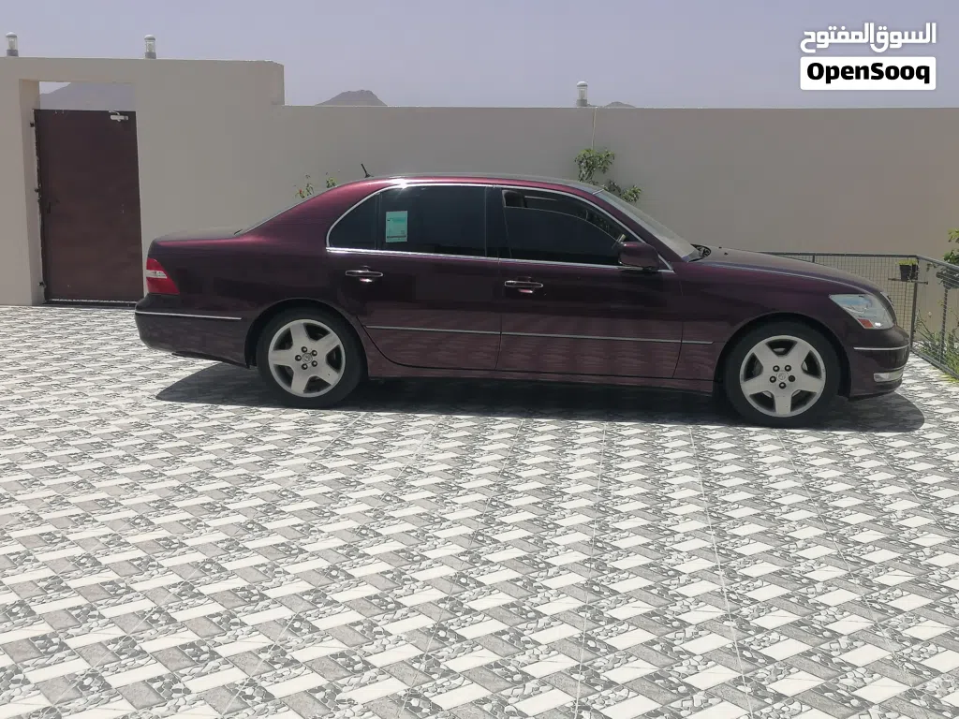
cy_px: 360
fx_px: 1191
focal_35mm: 43
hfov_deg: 43.9
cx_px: 480
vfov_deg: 33.6
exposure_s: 1/1828
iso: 50
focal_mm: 5.3
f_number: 1.8
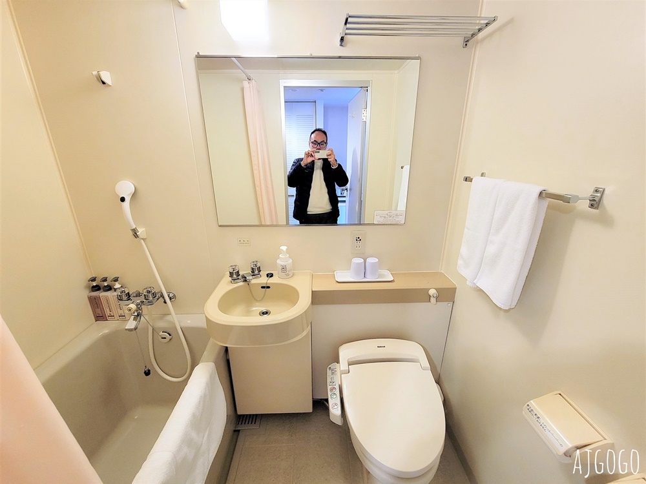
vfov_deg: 89.9
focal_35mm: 13
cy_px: 242
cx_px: 323
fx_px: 243
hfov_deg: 106.2
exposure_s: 1/30
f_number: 2.2
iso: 320
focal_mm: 2.2
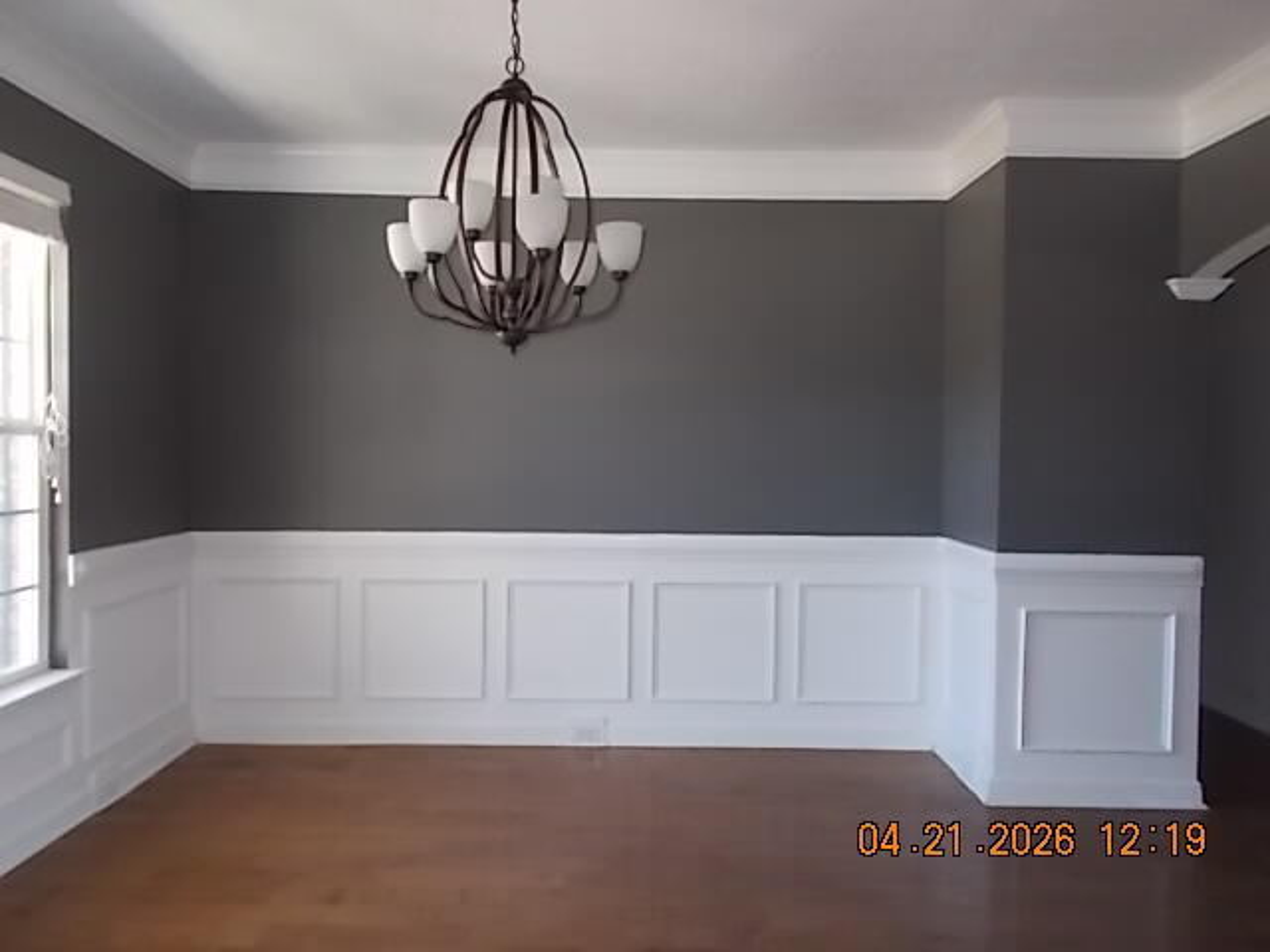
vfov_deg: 53.1
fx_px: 954
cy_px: 476
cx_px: 635
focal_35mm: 26
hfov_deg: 67.3
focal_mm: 4.6
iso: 220
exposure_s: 1/25
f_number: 3.2
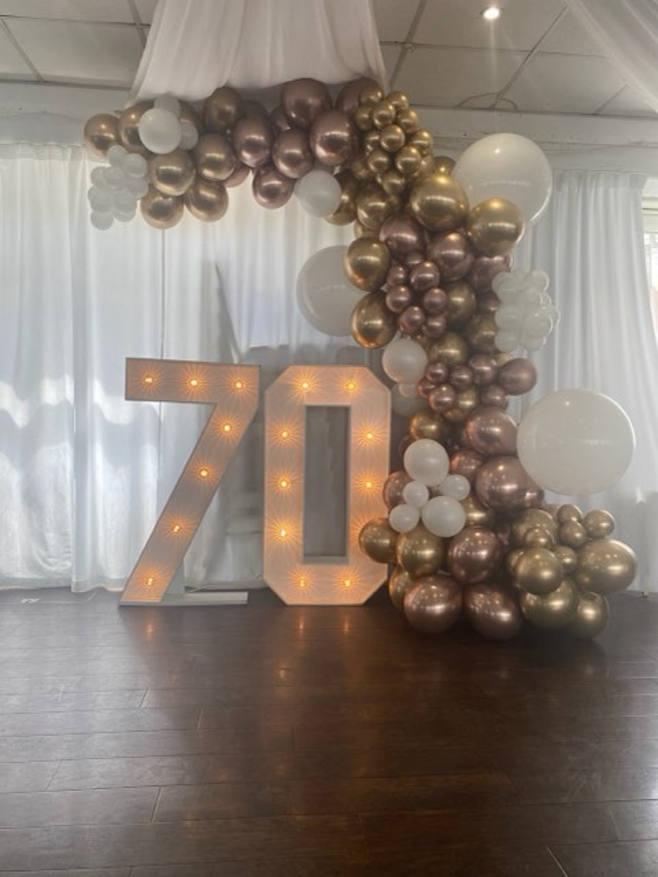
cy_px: 438
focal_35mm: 26
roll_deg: +0.6
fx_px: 659
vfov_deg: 67.3
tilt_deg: -1.1
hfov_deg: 53.1
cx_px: 329
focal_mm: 4.25
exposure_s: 1/139
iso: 32
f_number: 1.8
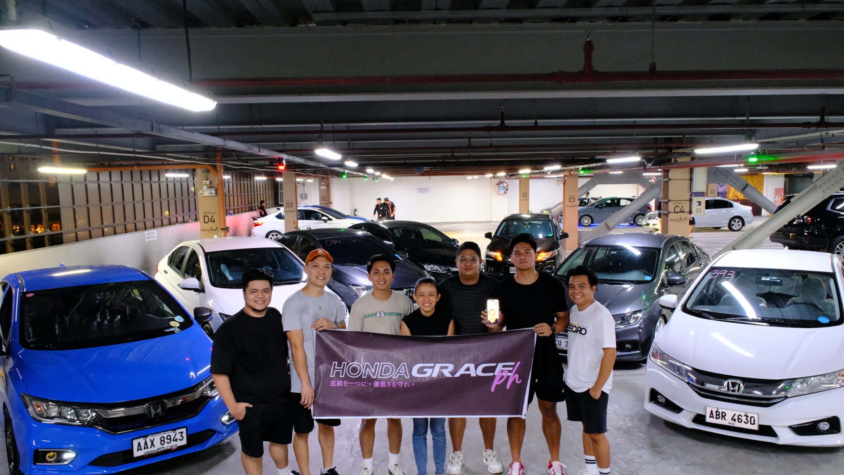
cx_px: 420
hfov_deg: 66.1
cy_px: 269
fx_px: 649
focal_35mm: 29
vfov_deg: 40.1
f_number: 5.6
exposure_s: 1/27
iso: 6400
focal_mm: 18
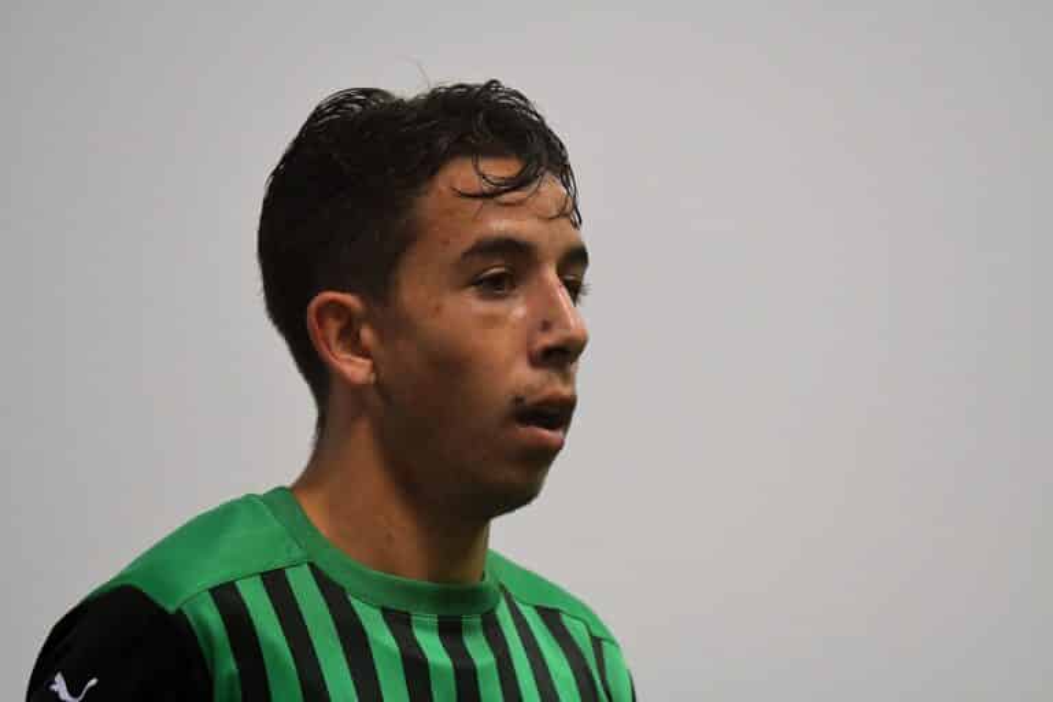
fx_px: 17549
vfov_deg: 2.3
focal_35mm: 600
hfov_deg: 3.4
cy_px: 351
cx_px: 526
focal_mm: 400
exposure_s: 1/1600
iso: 2500
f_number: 3.5
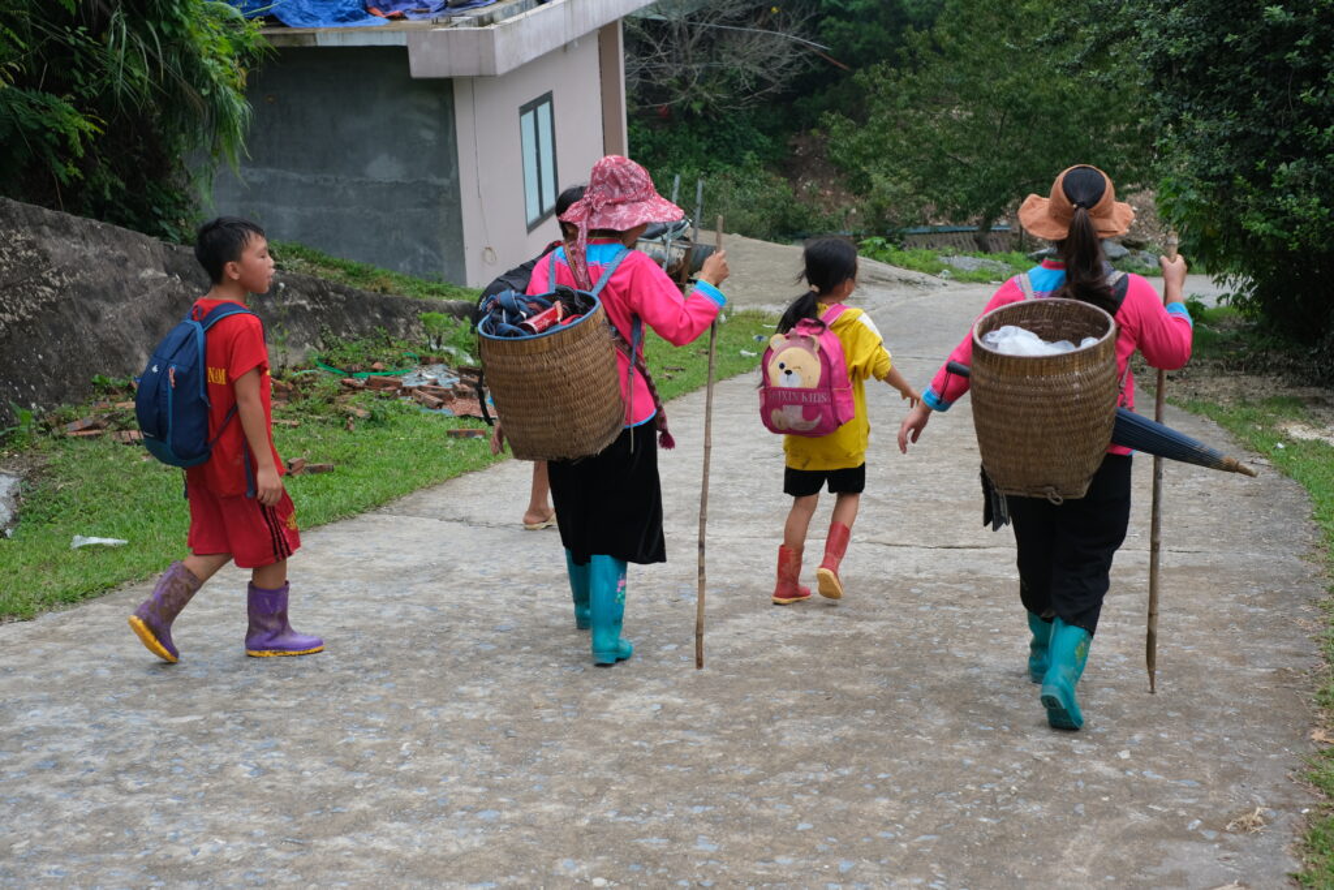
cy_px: 445
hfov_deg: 37.5
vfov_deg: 25.5
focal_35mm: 53
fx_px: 1964
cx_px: 667
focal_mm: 35
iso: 160
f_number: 4
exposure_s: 1/500
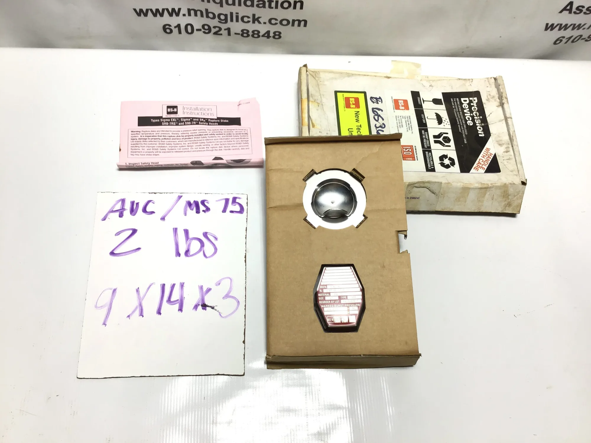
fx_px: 529
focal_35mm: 31
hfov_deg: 58.4
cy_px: 222
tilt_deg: -63.7
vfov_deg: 45.4
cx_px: 296
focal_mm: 3.3
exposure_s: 1/153
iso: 25
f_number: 2.4
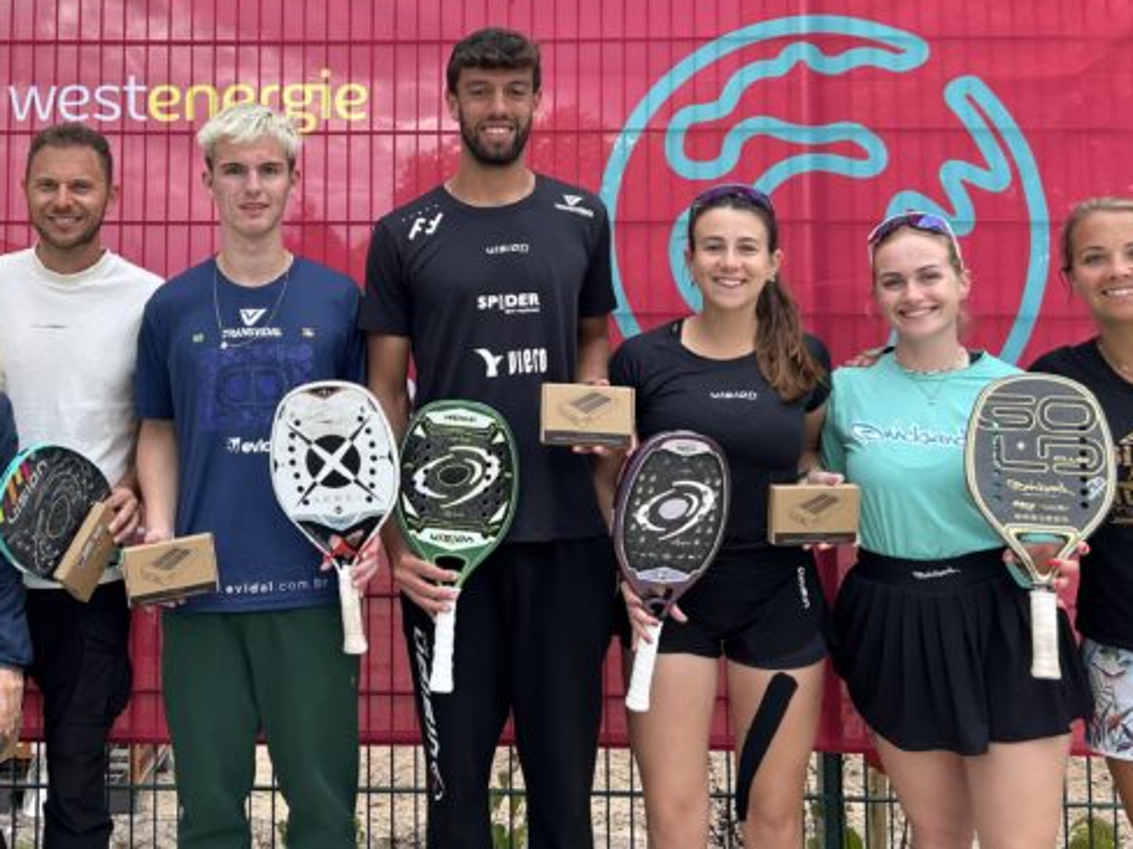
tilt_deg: +3.8
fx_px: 1342
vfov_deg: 34.7
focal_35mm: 41
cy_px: 267
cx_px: 384
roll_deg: +0.2
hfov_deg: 45.1
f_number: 1.5
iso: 50
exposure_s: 1/965
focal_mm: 5.7
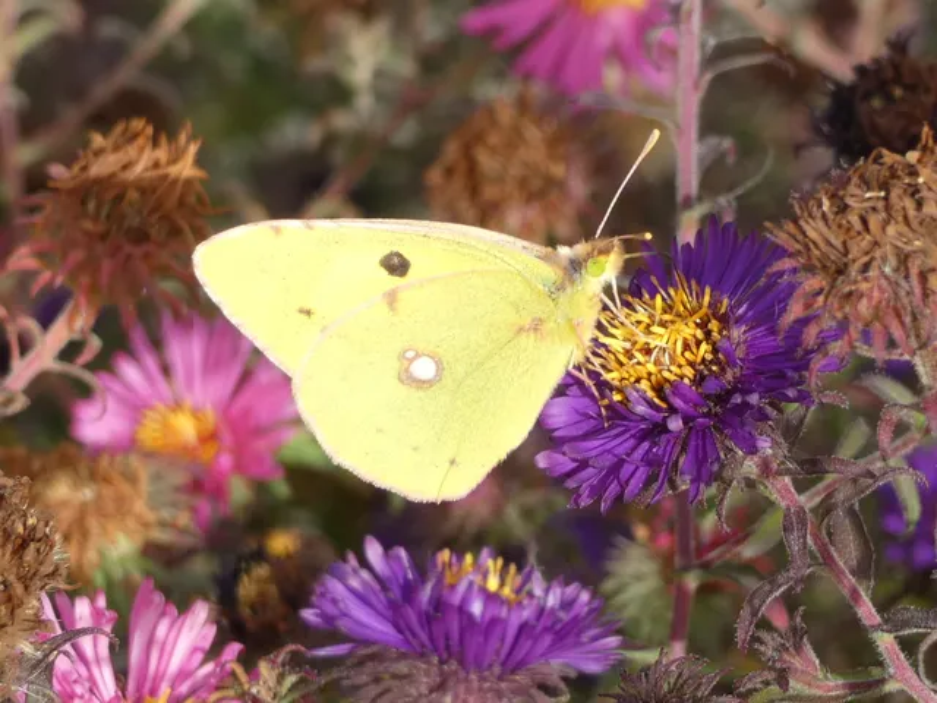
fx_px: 5414
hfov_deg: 9.9
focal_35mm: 200
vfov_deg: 7.4
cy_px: 352
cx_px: 468
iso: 80
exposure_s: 1/100
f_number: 5.5
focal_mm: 35.8
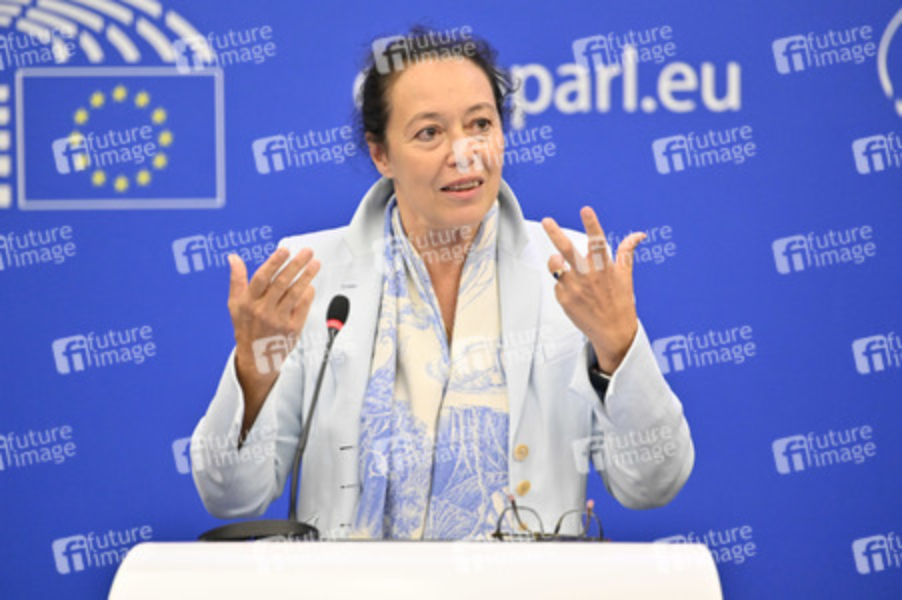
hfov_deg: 12.8
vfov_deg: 8.6
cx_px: 451
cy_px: 300
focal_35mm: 160
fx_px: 4006
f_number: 2.8
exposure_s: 1/800
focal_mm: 160
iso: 5000
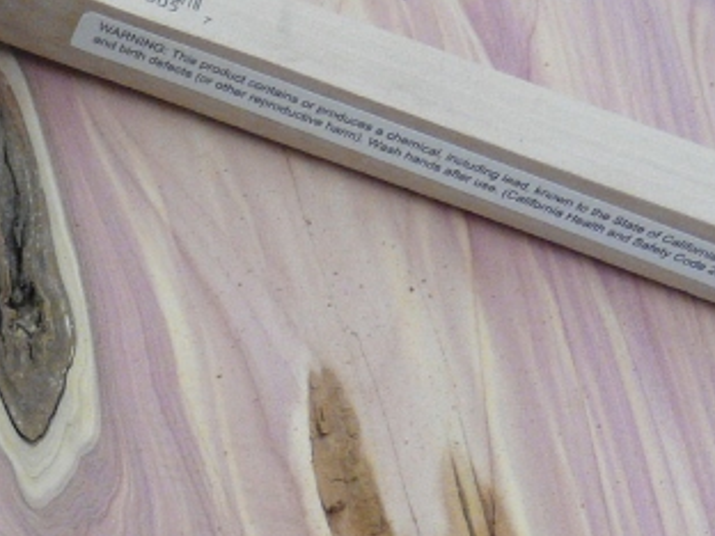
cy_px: 841
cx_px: -245
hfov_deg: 19.5
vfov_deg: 14.8
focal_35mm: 92
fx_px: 1900
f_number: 2.8
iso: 200
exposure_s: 1/25
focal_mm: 4.6
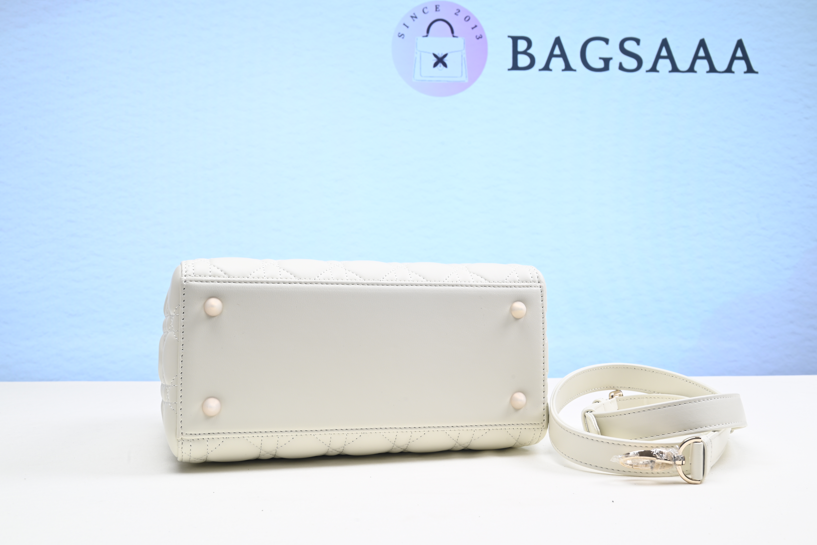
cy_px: 273
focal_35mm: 38
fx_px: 862
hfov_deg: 50.7
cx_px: 411
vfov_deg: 35.1
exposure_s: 1/2
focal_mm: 37
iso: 100
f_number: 16
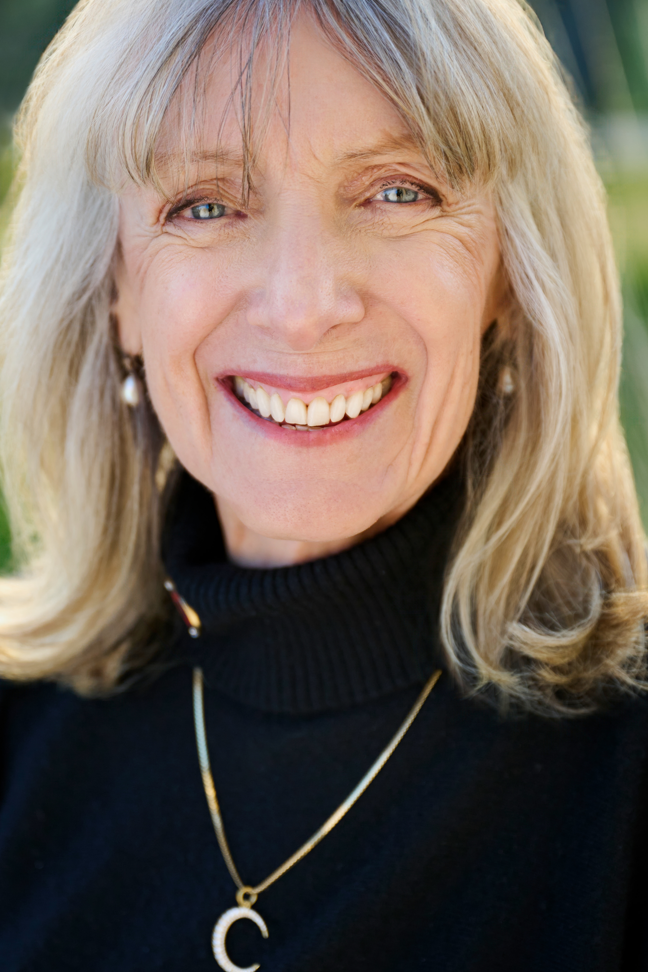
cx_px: 294
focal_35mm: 104
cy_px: 473
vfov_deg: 19.6
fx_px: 2808
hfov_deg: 13.2
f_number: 2.8
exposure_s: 1/400
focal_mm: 66
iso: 200
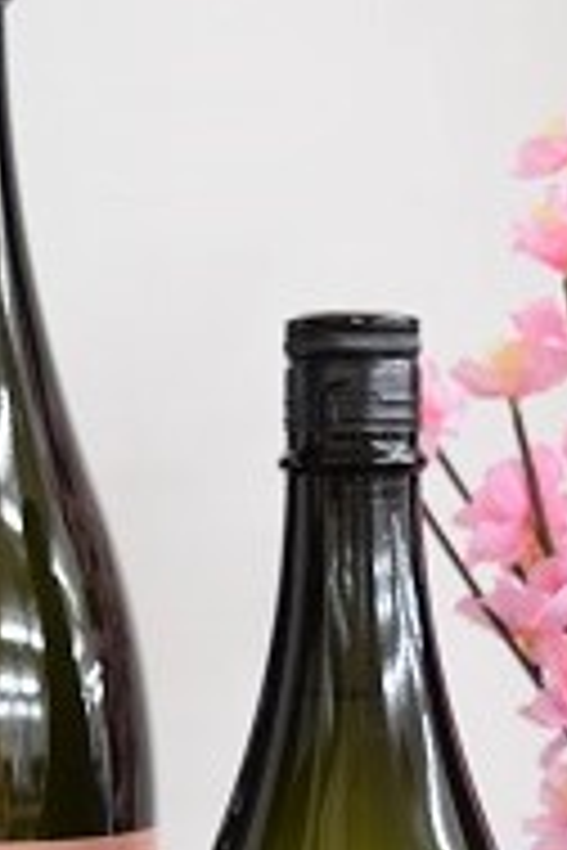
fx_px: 2551
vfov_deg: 18.7
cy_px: 731
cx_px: 160
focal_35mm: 108
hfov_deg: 12.7
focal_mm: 32
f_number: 4.5
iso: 320
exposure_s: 1/10
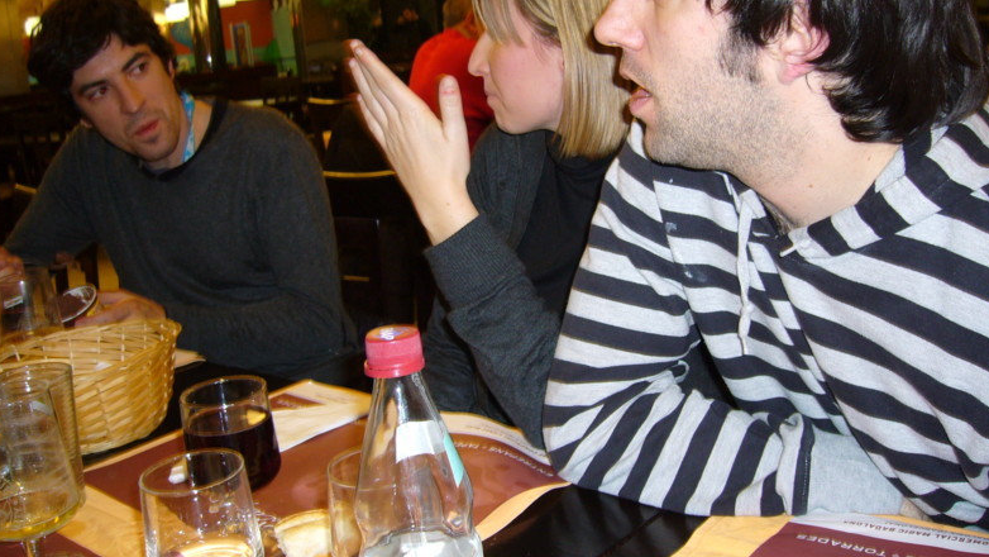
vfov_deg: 30.3
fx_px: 1023
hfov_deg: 51.6
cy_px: 197
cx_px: 491
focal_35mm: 39
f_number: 2.8
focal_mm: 5.8
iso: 100
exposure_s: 1/30
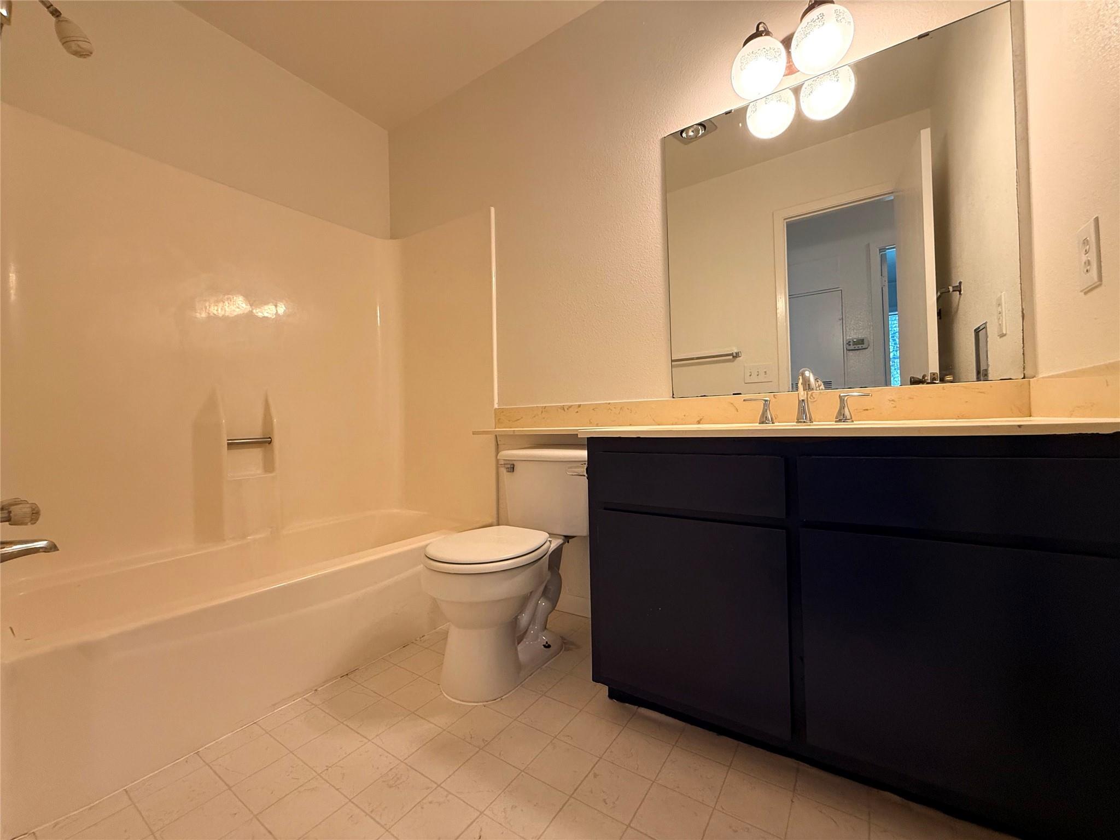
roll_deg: +1.0
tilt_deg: +0.9
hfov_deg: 102.1
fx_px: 453
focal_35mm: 14
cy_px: 420
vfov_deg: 85.7
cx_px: 560
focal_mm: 2.22
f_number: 2.2
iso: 200
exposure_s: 1/120
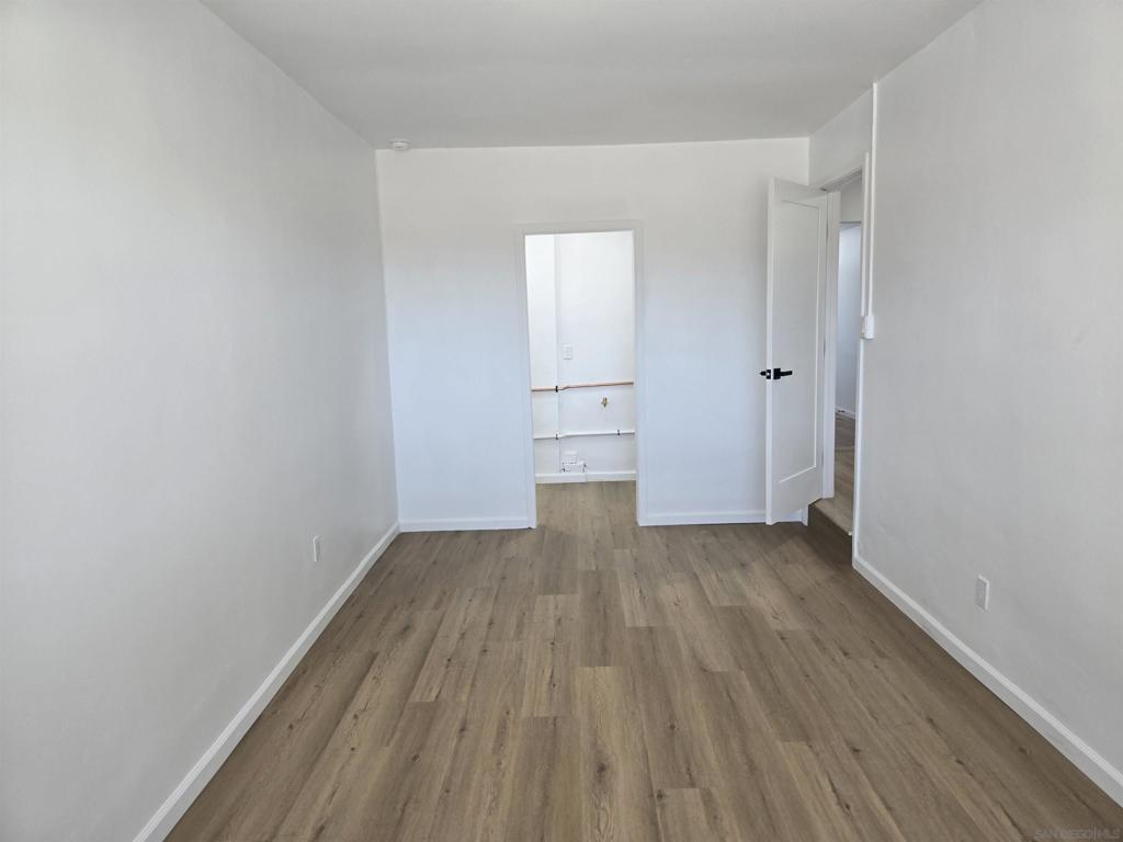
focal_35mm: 23
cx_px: 562
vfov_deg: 58.9
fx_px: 746
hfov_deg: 73.9
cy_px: 421
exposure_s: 1/120
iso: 64
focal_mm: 5.4
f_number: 1.8
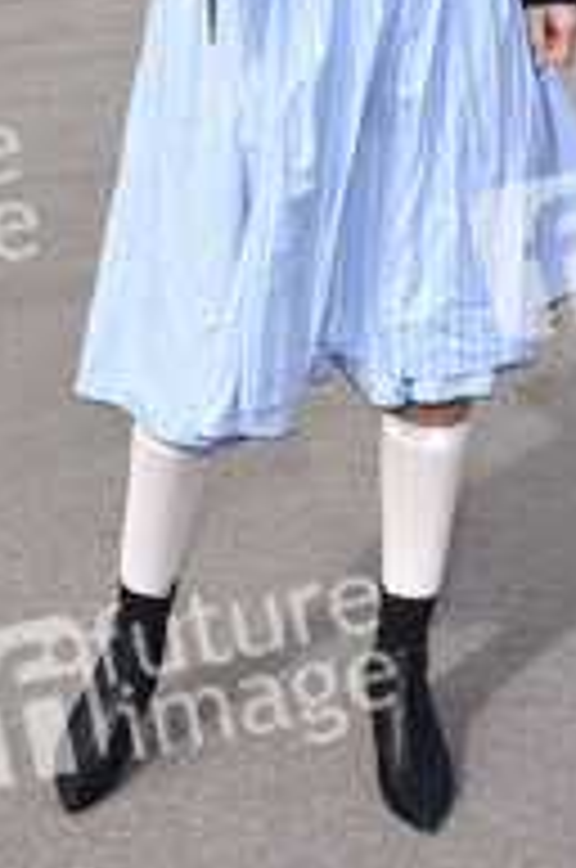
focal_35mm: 84
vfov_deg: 23.3
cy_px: 9
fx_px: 2024
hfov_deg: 16.2
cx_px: 297
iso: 160
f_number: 9
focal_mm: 27
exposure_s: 1/160
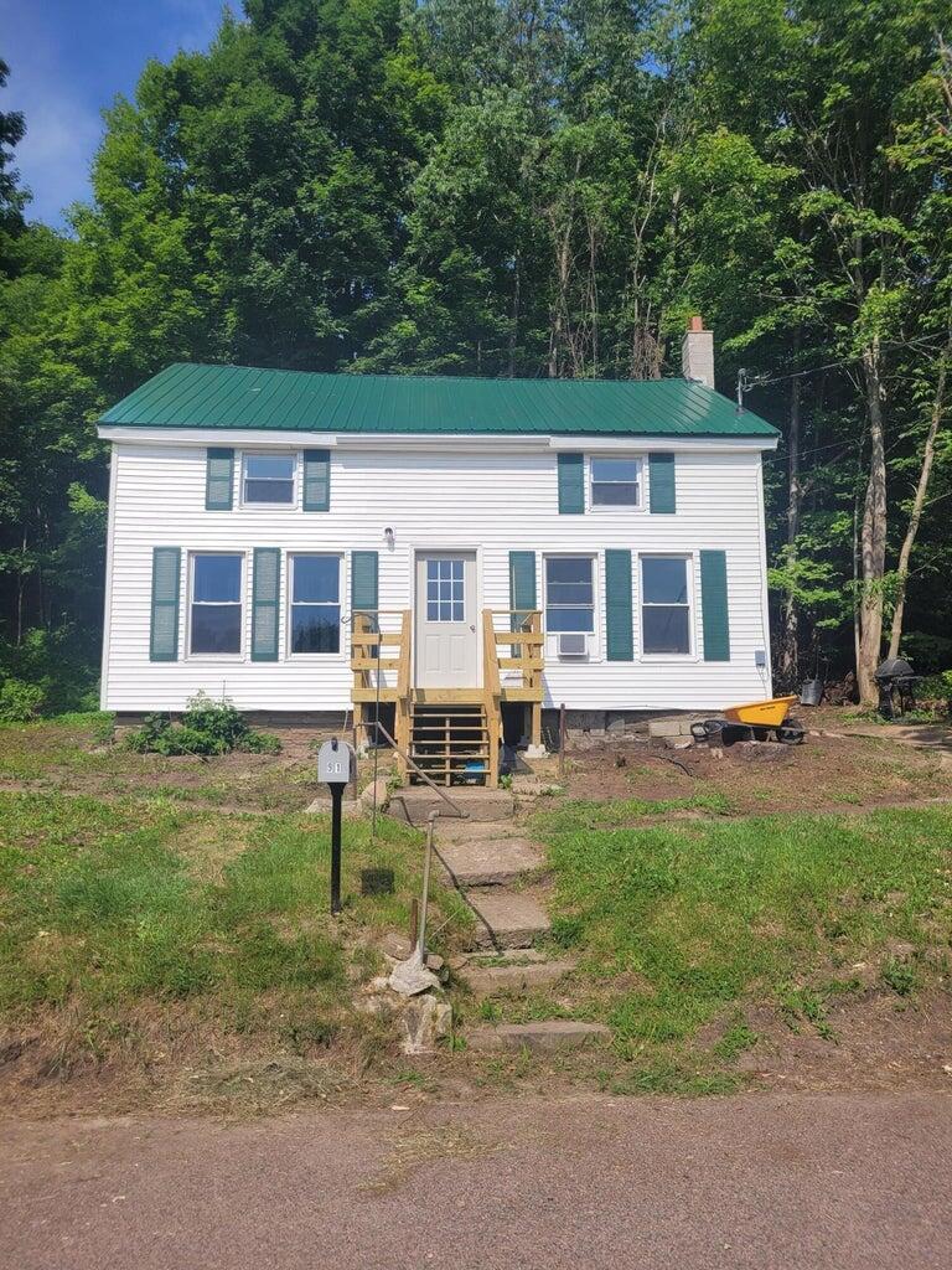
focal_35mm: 26
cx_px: 476
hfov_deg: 53.1
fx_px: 953
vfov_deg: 67.3
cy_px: 635
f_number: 1.8
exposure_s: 1/3988
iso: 40
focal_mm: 5.4
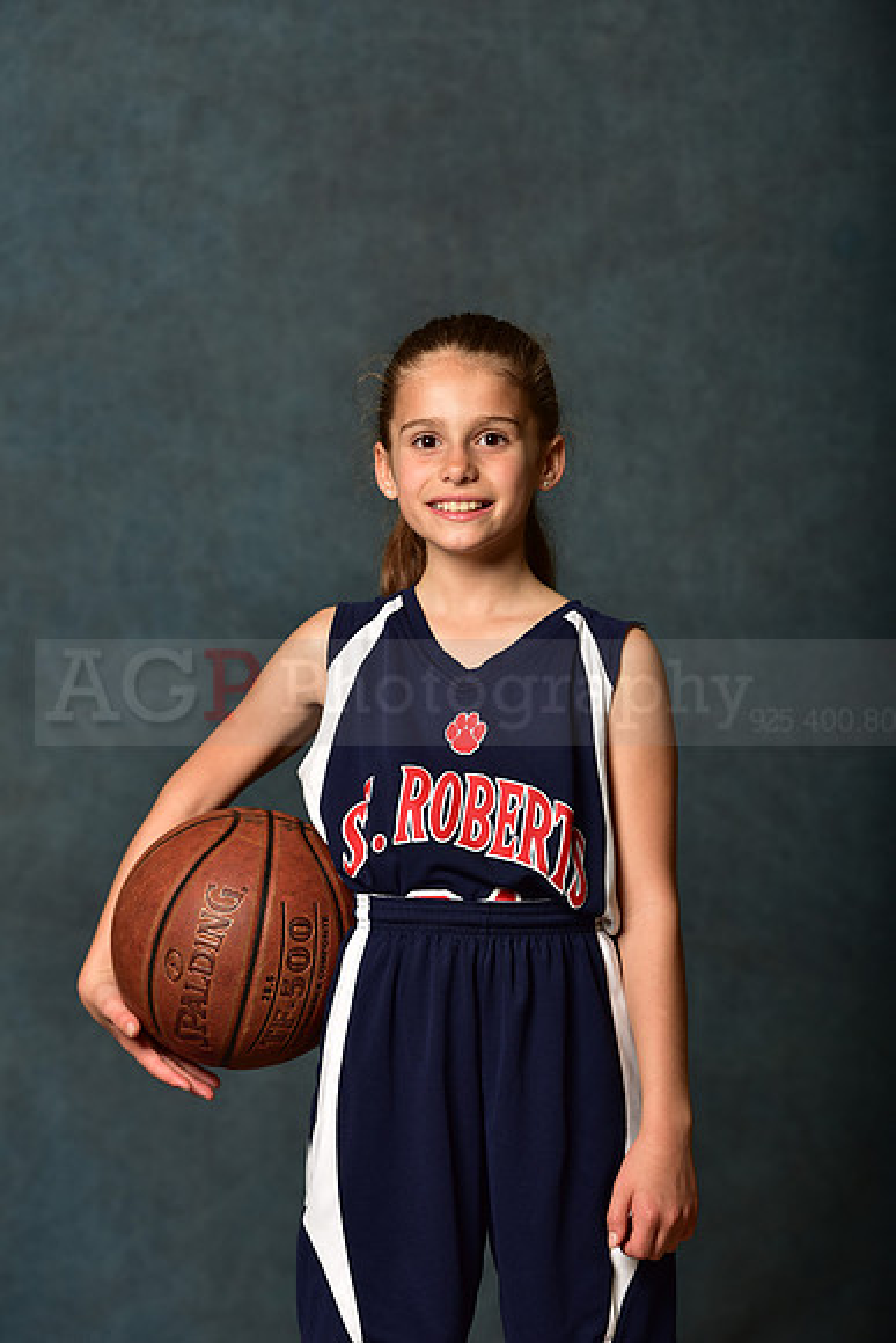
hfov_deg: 10.6
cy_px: 672
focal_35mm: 130
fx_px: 4850
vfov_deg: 15.8
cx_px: 448
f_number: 4.5
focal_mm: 130
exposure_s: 1/250
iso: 200
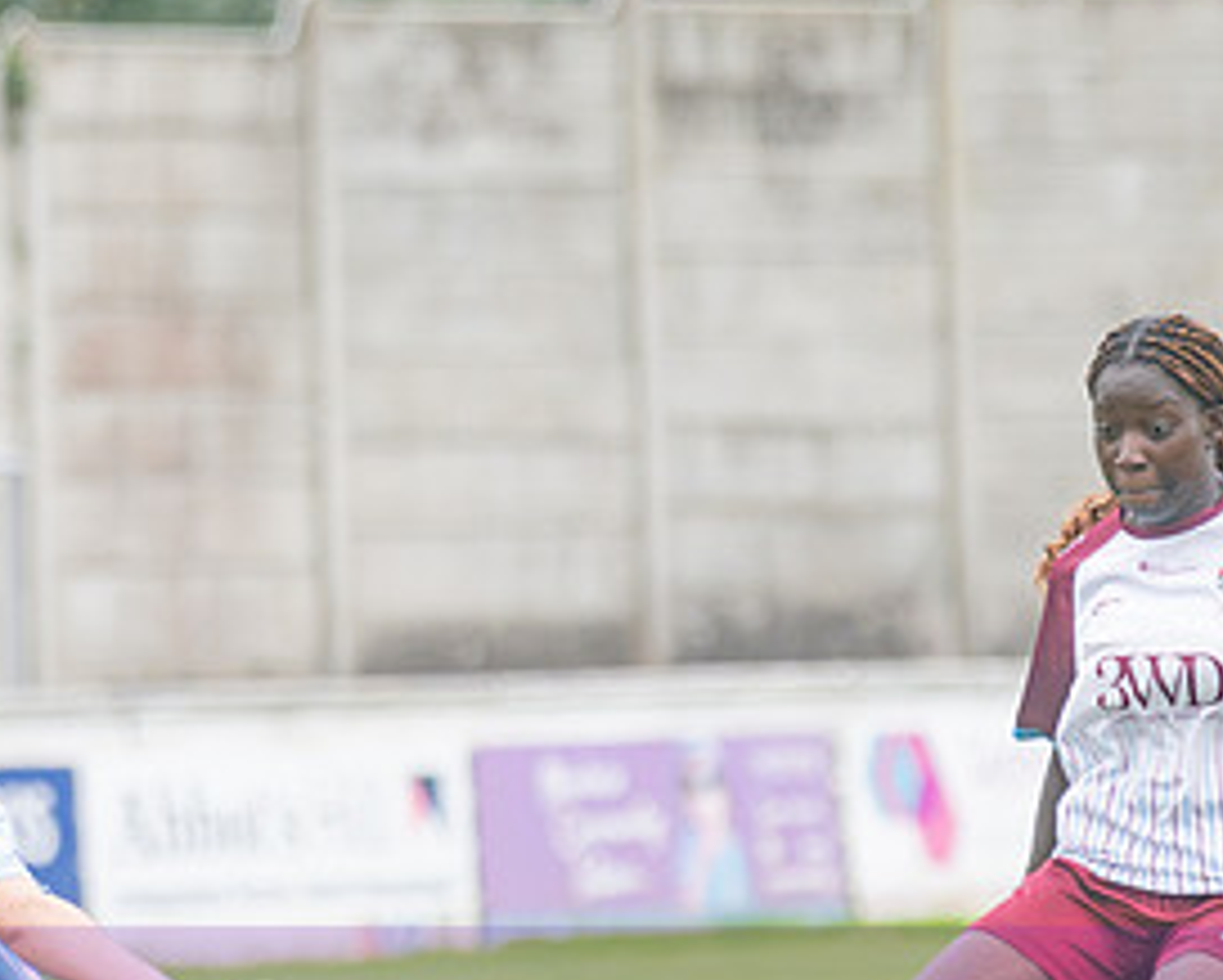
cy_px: 672
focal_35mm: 988
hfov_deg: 2.0
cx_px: 372
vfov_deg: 1.6
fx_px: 35787
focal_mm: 220
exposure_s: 1/1600
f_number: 2.8
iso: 900
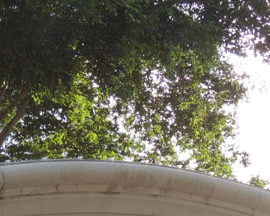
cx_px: 67
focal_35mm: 153
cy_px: 299
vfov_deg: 9.9
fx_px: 1222
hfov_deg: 12.6
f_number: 4.2
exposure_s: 1/125
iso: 100
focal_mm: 7.1
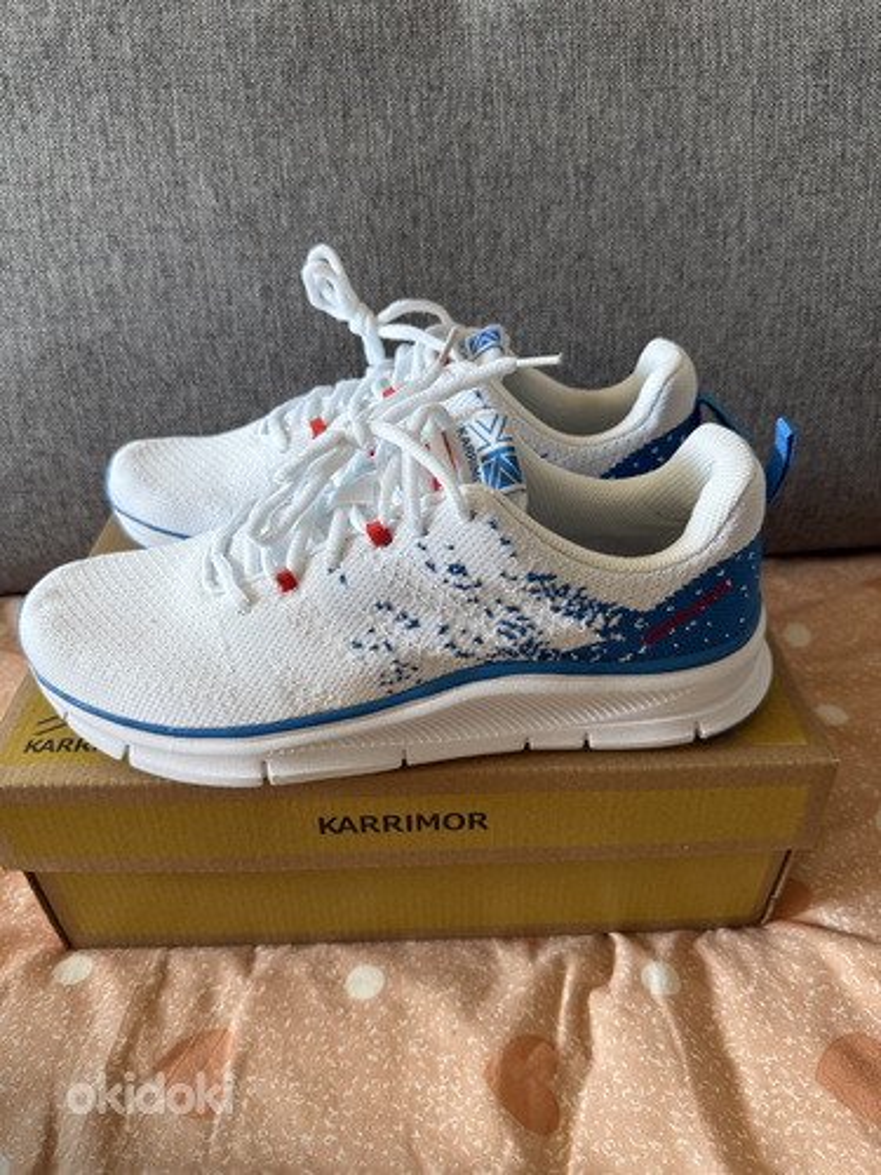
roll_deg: +2.5
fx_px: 814
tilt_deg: -34.6
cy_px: 588
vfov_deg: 71.6
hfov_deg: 56.8
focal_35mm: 24
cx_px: 440
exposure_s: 1/60
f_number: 1.78
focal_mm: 6.76
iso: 250
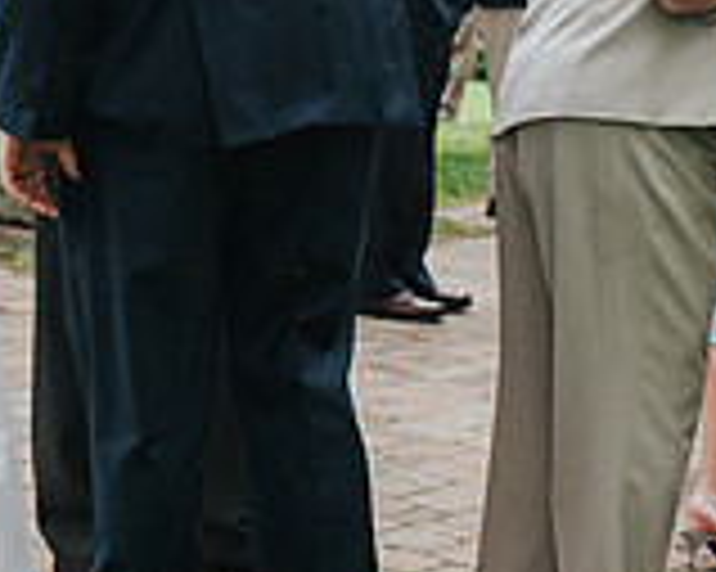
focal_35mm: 120
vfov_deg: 12.6
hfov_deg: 15.6
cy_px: -38
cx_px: -77
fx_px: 2541
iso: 800
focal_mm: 35
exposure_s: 1/800
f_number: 3.2
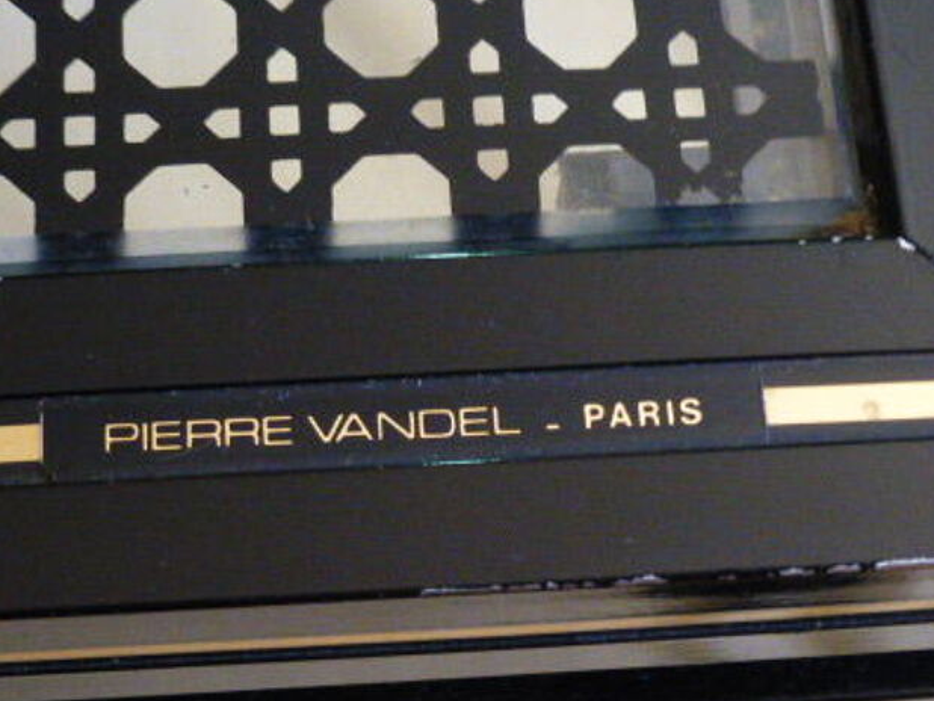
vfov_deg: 19.3
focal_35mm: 76
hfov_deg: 25.6
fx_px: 2051
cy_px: 485
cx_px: 440
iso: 1600
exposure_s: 1/15
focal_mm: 8.5
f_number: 4.2
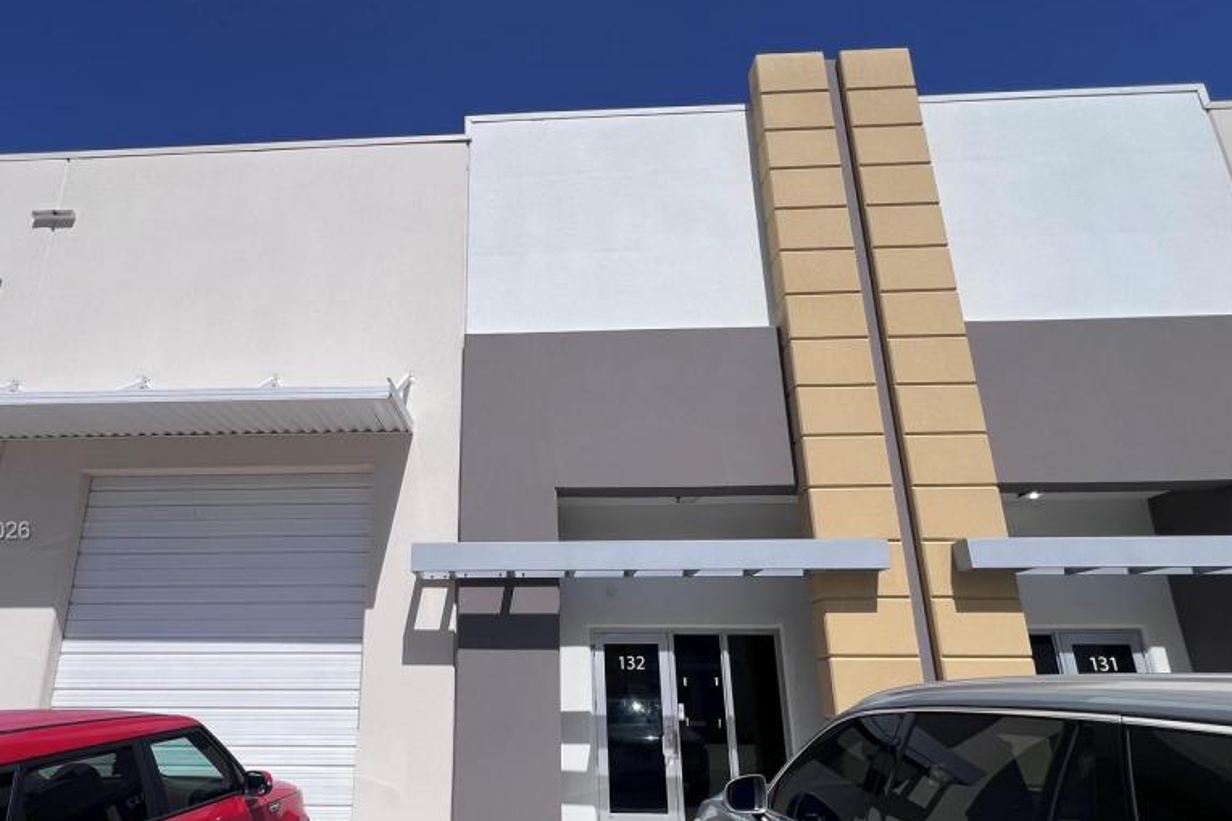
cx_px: 503
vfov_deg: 68.9
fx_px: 582
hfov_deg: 92.3
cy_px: 532
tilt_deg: +15.2
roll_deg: +0.1
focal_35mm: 17
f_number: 1.8
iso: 32
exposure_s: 1/3650
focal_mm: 1.57
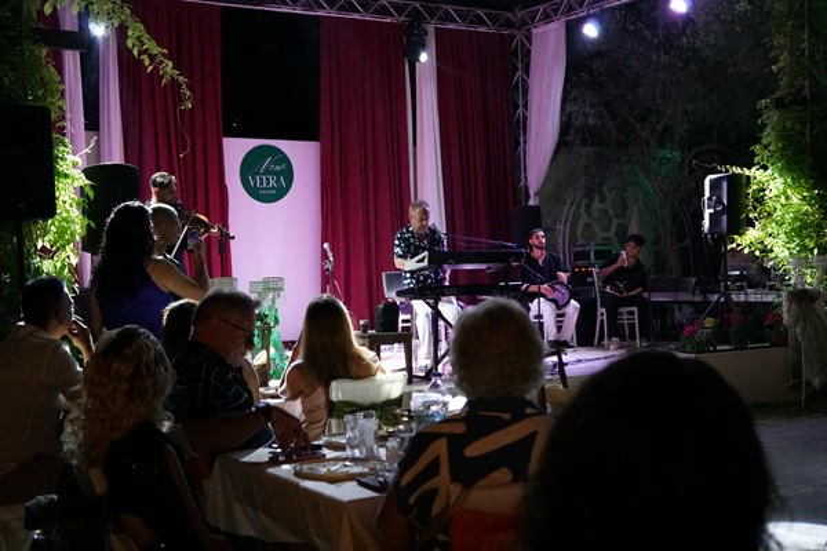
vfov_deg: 28.9
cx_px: 414
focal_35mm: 46
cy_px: 276
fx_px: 1068
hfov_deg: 42.3
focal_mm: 31
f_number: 4
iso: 6400
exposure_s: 1/200
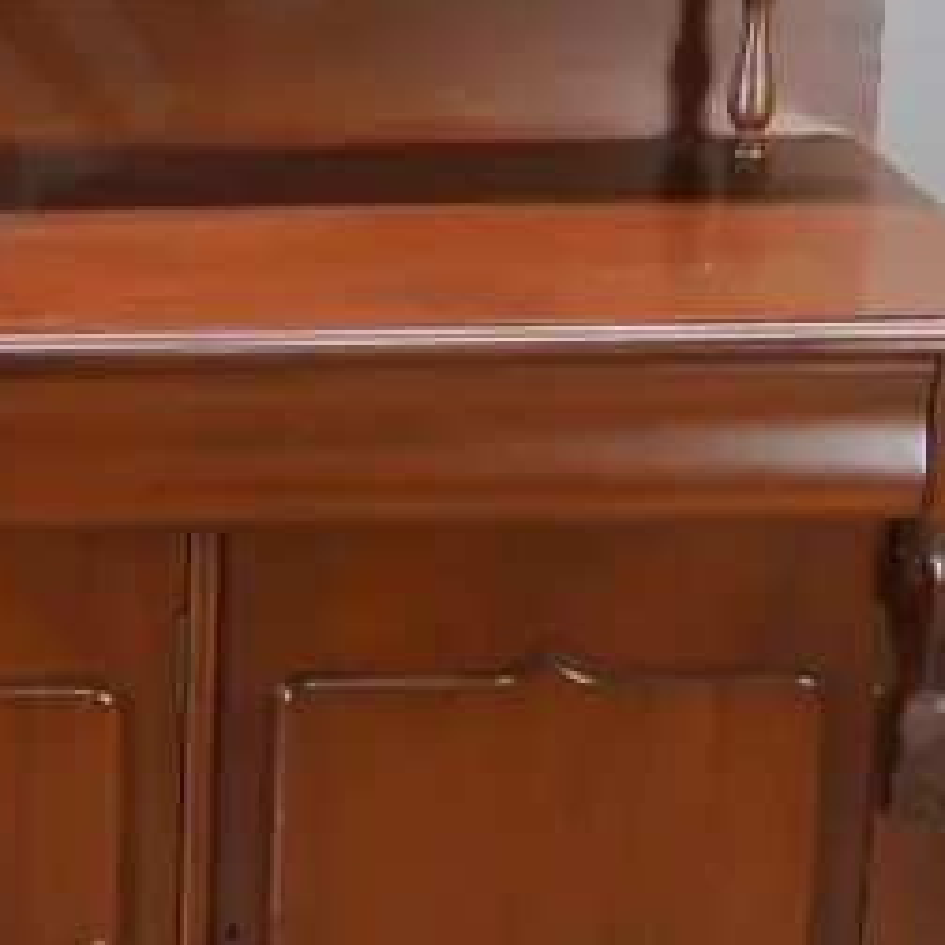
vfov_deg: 16.0
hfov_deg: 15.6
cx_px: -165
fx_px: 3336
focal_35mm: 108
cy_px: 234
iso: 2000
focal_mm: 15
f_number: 3.7
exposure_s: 1/60
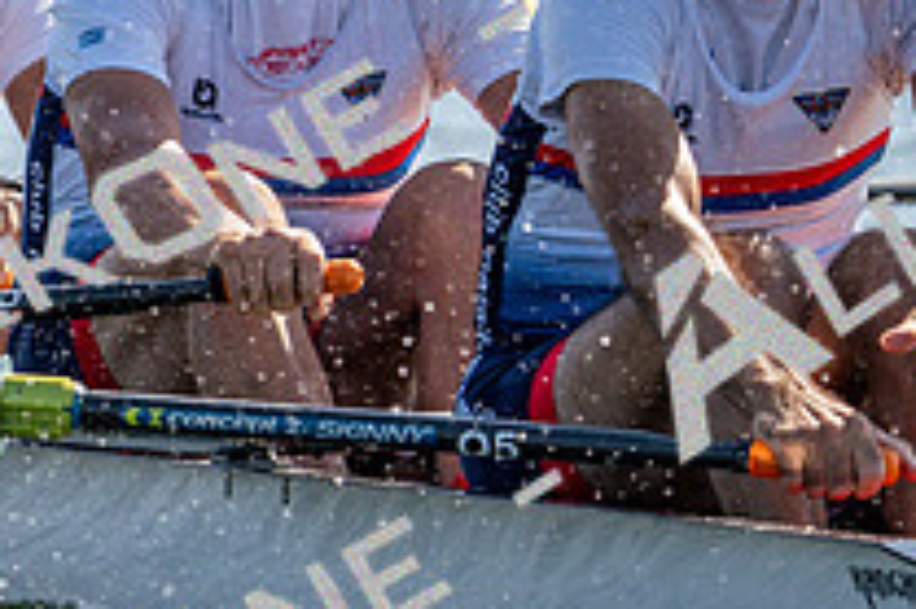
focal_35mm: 981
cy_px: 46
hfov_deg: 2.1
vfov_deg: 1.4
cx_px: 280
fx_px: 24941
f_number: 6.3
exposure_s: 1/2000
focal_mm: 353
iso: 400
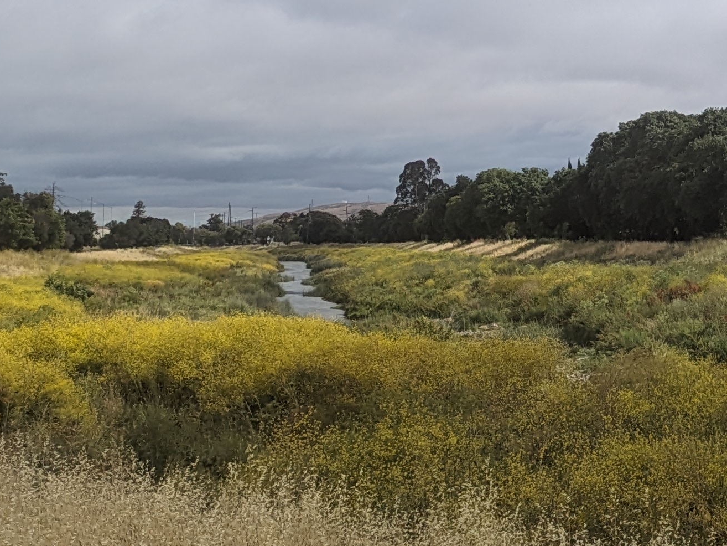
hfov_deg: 20.1
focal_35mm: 88
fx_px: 1849
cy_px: 71
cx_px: 979
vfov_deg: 16.6
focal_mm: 5.43
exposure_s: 1/3745
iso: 46
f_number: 1.89
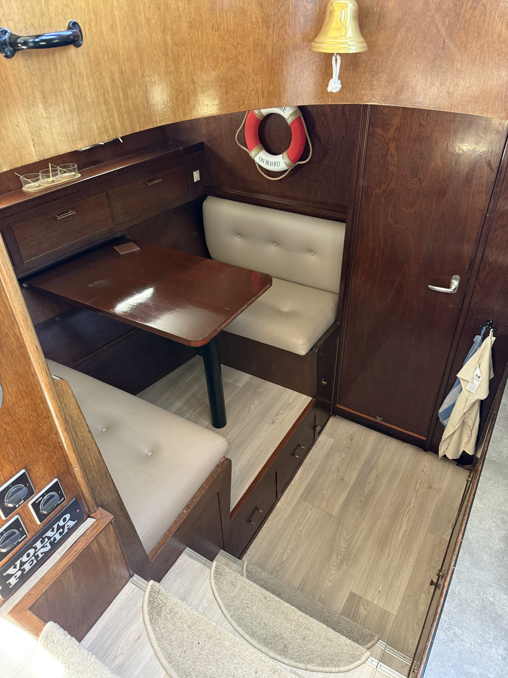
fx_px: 470
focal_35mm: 24
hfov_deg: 56.8
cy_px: 339
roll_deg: +1.2
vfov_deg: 71.6
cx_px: 254
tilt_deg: -34.8
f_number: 1.78
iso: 250
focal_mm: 6.76
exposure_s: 1/50
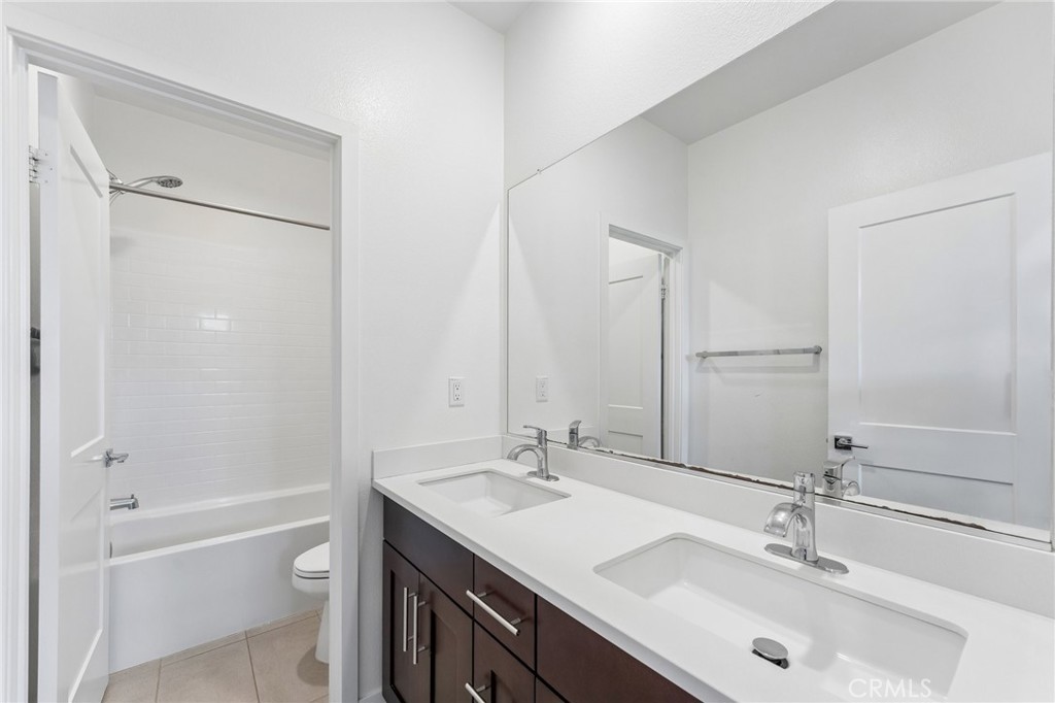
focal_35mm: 14
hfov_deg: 104.3
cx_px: 528
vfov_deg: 81.2
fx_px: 410
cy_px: 352
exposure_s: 1/50
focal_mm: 14
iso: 400
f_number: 8
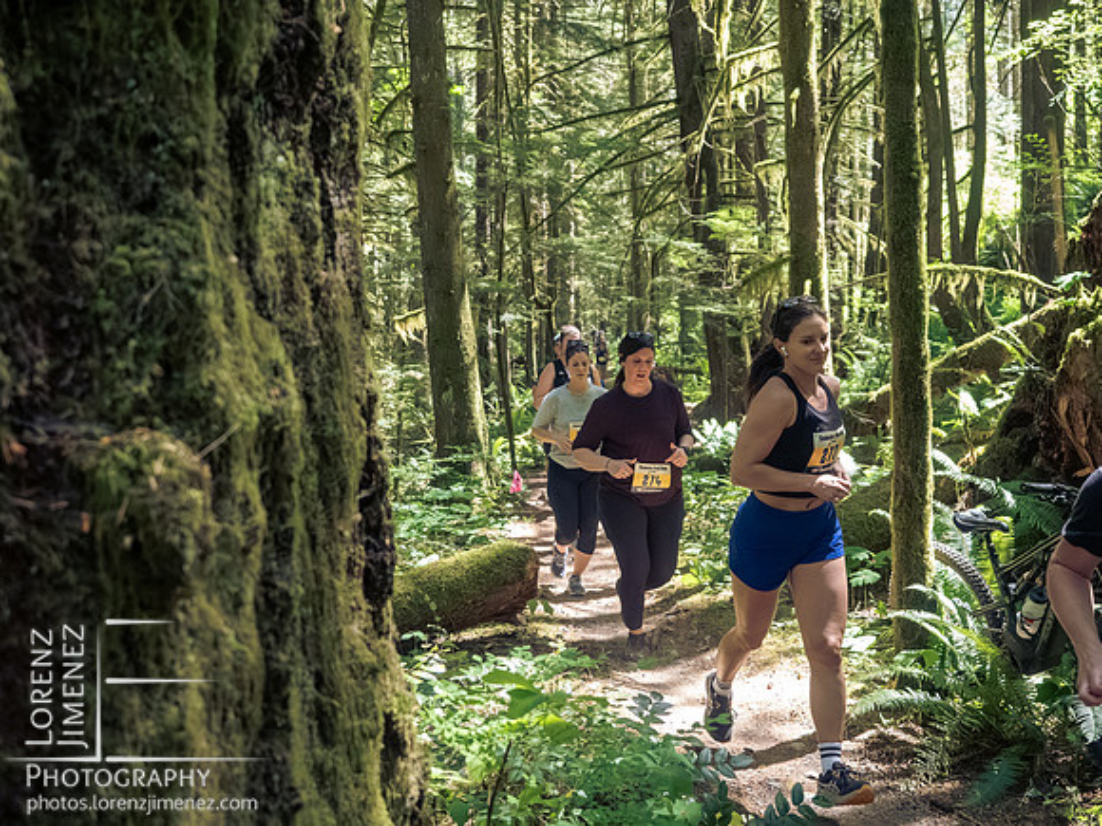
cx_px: 551
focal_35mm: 40
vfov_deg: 36.2
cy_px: 413
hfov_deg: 47.1
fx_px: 1265
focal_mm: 19
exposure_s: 1/1000
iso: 4000
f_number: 2.8
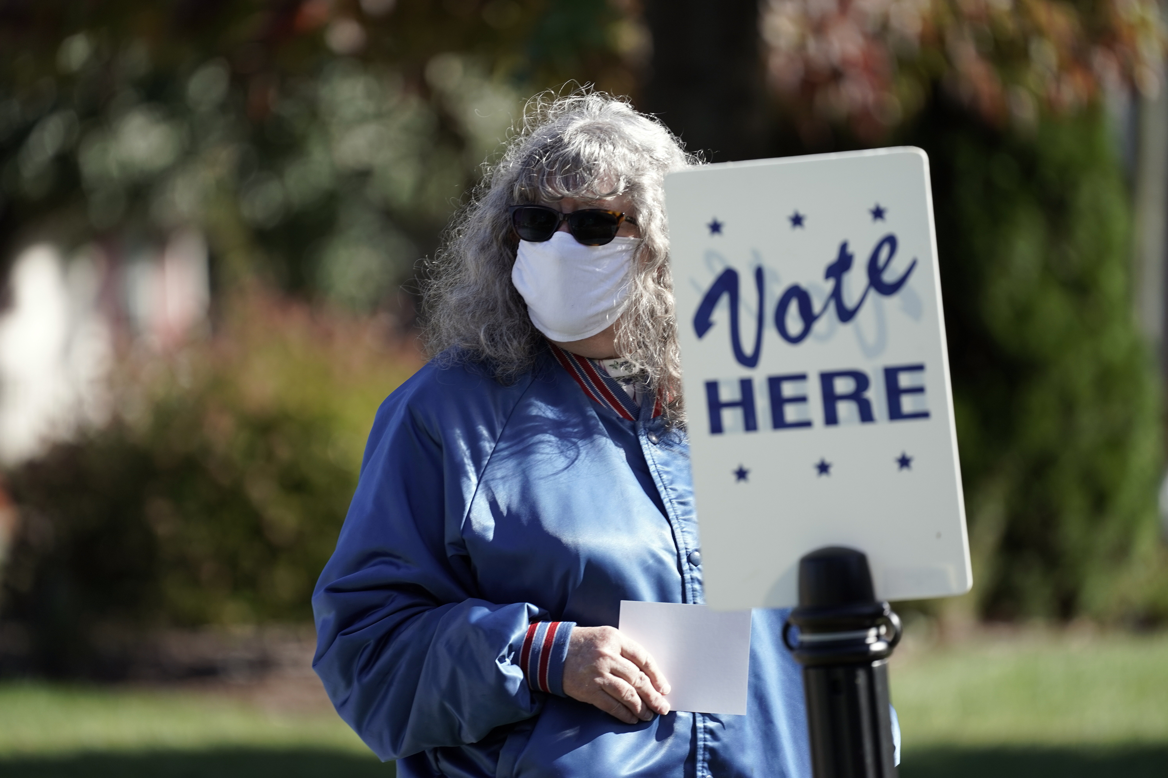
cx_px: 584
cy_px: 389
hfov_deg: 5.5
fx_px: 12197
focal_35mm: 376
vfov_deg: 3.7
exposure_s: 1/500
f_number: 5.6
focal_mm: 376
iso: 250
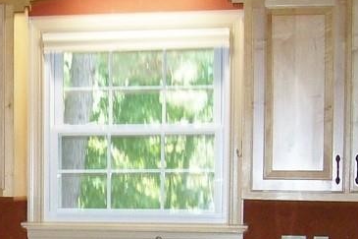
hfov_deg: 18.6
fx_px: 1044
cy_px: 290
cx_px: -53
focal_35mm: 105
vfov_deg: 12.7
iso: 140
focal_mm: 6
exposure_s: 1/64
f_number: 2.7
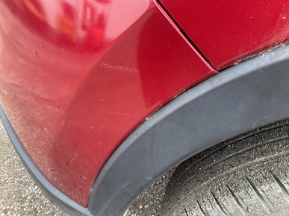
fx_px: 250
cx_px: 143
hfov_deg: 60.0
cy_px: 109
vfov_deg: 46.8
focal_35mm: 30
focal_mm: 3
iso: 25
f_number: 1.8
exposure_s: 1/173
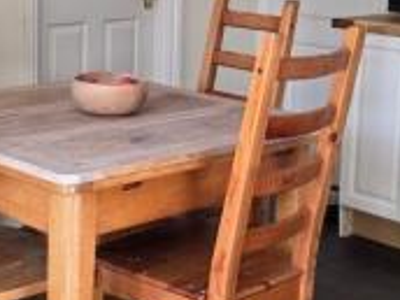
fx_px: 901
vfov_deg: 18.7
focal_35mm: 78
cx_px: 176
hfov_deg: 25.0
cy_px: 57
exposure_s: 1/180
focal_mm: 6.3
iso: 200
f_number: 1.7
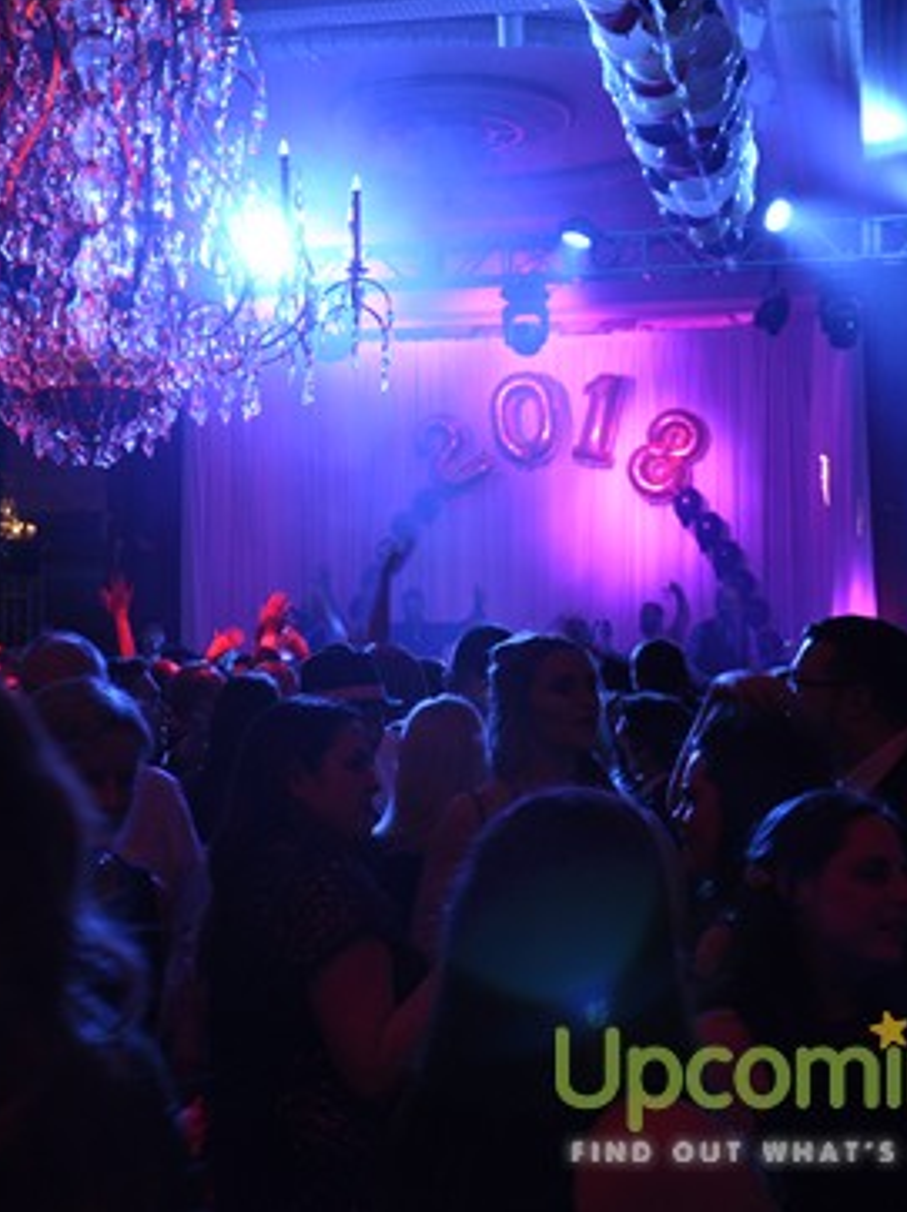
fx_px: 1914
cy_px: 604
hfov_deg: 26.7
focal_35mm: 55
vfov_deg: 35.1
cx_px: 438
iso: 400
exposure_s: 1/20
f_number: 5
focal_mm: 25
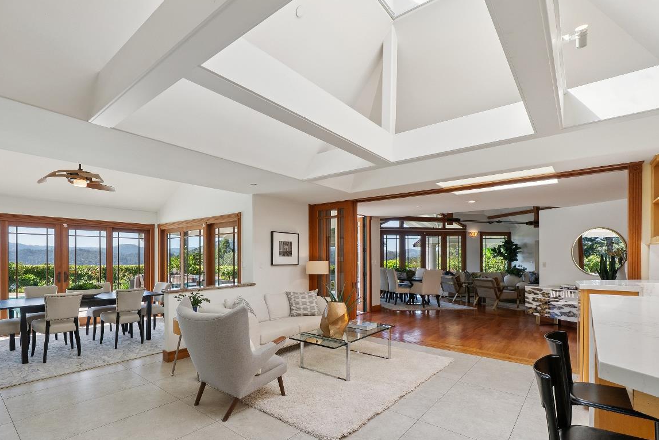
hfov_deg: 92.2
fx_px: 311
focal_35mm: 17
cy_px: 264
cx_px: 269
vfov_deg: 69.7
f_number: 11
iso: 640
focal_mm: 13
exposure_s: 1/100
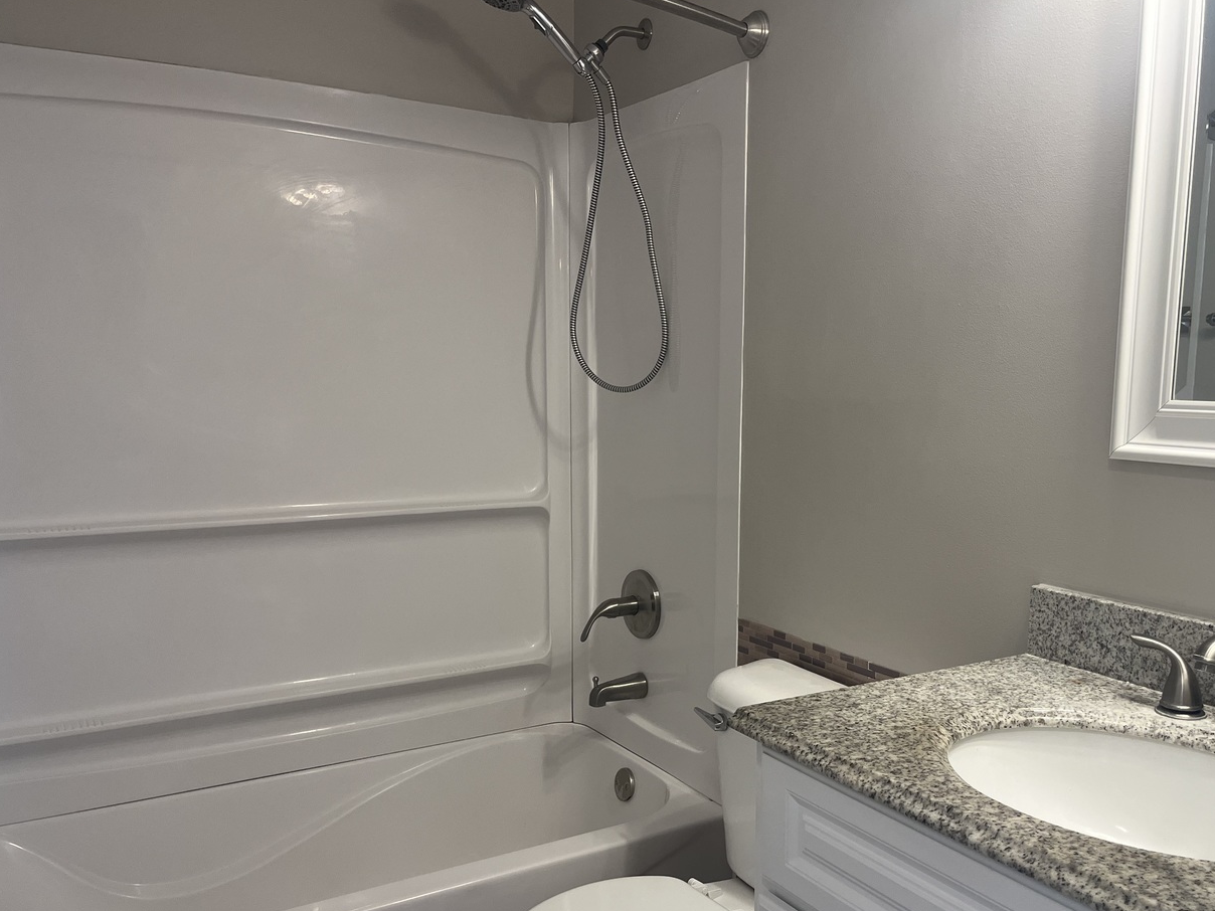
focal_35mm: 31
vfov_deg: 45.3
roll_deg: -0.3
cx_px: 712
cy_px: 532
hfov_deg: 58.0
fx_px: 1088
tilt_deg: -9.1
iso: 125
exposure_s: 1/120
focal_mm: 5.1
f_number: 1.6
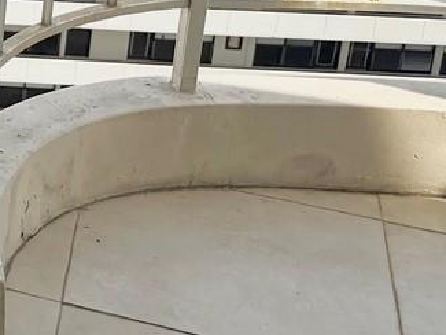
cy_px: -214
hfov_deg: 14.3
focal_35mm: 118
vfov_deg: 11.8
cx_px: -410
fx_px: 1521
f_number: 1.78
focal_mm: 6.76
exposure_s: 1/3953
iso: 80
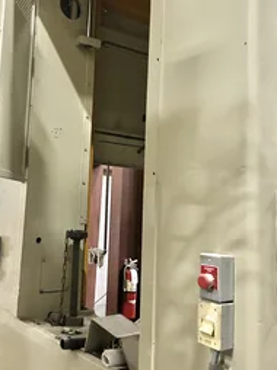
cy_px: 146
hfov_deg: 34.7
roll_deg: -1.8
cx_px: 87
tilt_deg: +7.8
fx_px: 438
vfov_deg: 45.5
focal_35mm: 41
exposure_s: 1/30
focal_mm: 5.7
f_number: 1.5
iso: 640
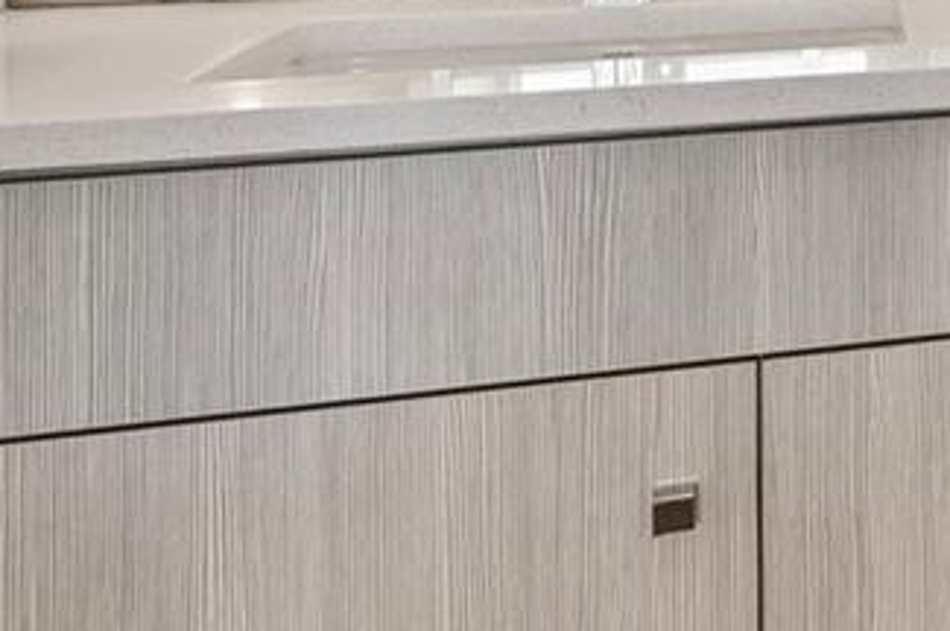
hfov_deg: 22.5
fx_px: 1819
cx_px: 1523
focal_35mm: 69
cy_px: -240
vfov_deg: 18.1
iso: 400
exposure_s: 1/100
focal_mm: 14
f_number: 10
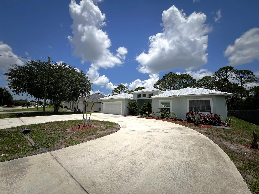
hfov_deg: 106.2
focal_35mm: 13
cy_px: 97
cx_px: 130
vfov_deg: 89.9
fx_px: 97
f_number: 1.8
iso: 32
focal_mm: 1.57
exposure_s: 1/1727
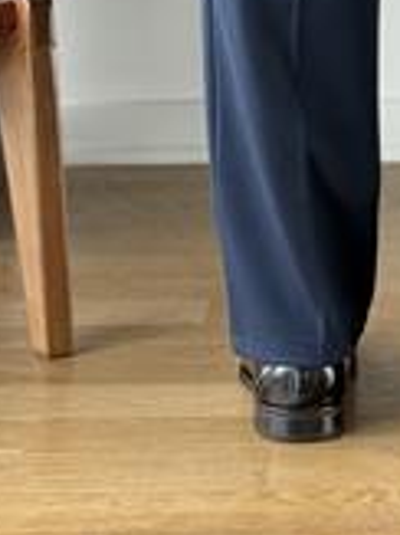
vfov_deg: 11.9
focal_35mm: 157
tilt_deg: -0.9
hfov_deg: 9.3
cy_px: -330
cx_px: 472
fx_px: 2422
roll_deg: -0.2
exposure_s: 1/132
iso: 80
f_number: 1.78
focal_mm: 6.76
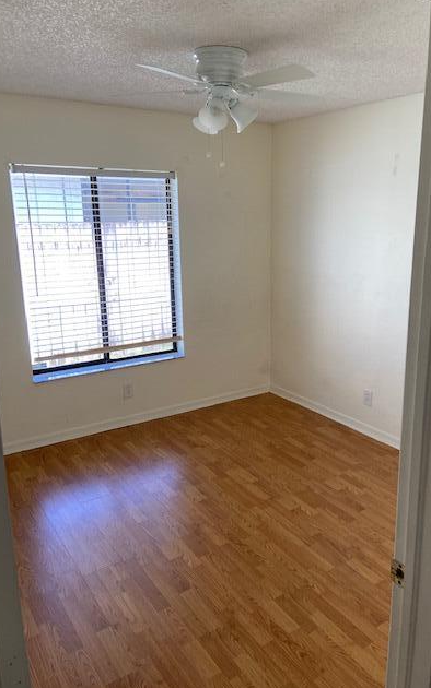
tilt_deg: -12.4
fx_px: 526
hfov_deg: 44.4
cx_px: 248
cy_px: 344
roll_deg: +0.7
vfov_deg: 66.5
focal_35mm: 28
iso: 100
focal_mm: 4.25
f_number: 1.8
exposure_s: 1/121
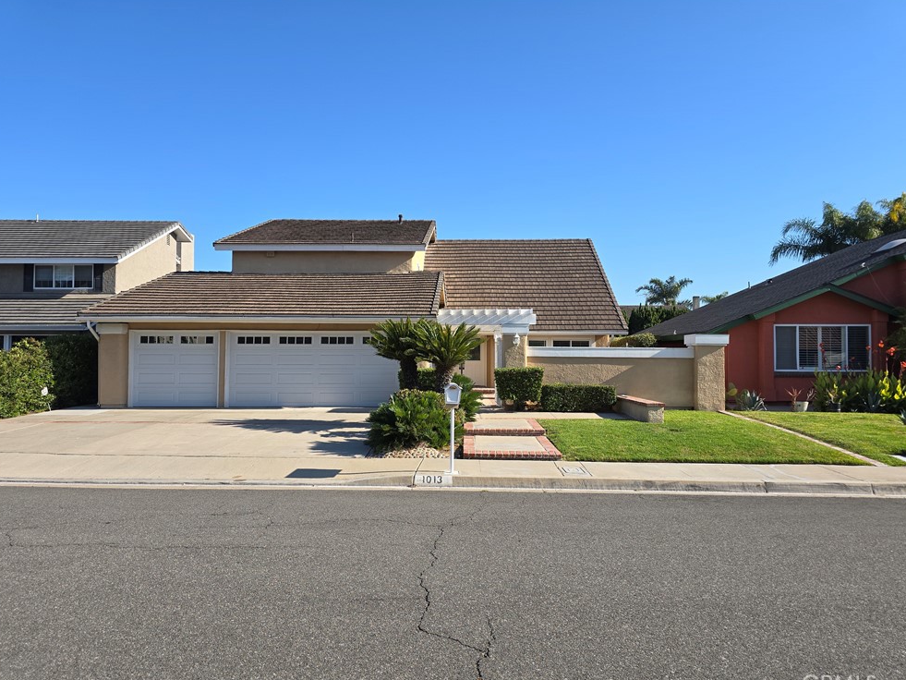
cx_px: 444
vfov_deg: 56.8
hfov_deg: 71.6
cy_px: 342
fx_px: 628
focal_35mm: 24
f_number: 1.7
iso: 12
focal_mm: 6.3
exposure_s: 1/647
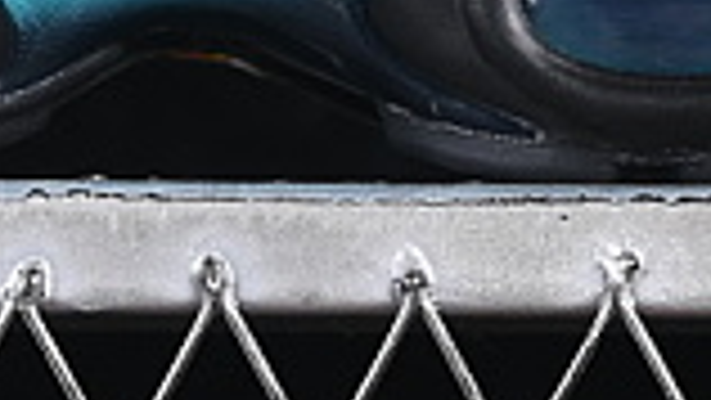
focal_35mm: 398
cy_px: -569
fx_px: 7506
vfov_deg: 3.0
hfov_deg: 5.4
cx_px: 45
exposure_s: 1/60
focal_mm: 50
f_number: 6.3
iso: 160
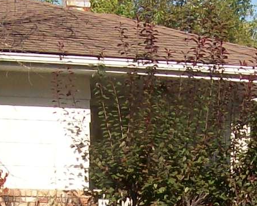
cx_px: 111
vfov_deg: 8.4
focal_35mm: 179
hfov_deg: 10.8
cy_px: 312
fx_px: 1362
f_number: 4.8
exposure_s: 1/499
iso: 80
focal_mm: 6
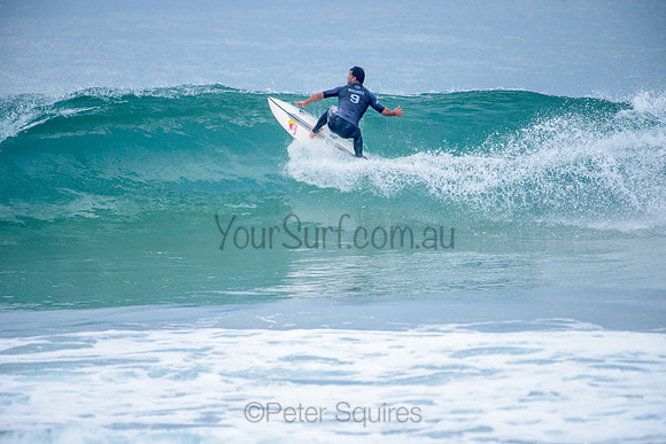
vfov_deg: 2.8
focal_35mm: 500
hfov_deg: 4.1
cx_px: 333
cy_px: 222
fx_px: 9252
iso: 400
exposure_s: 1/2000
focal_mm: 500
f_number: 5.6
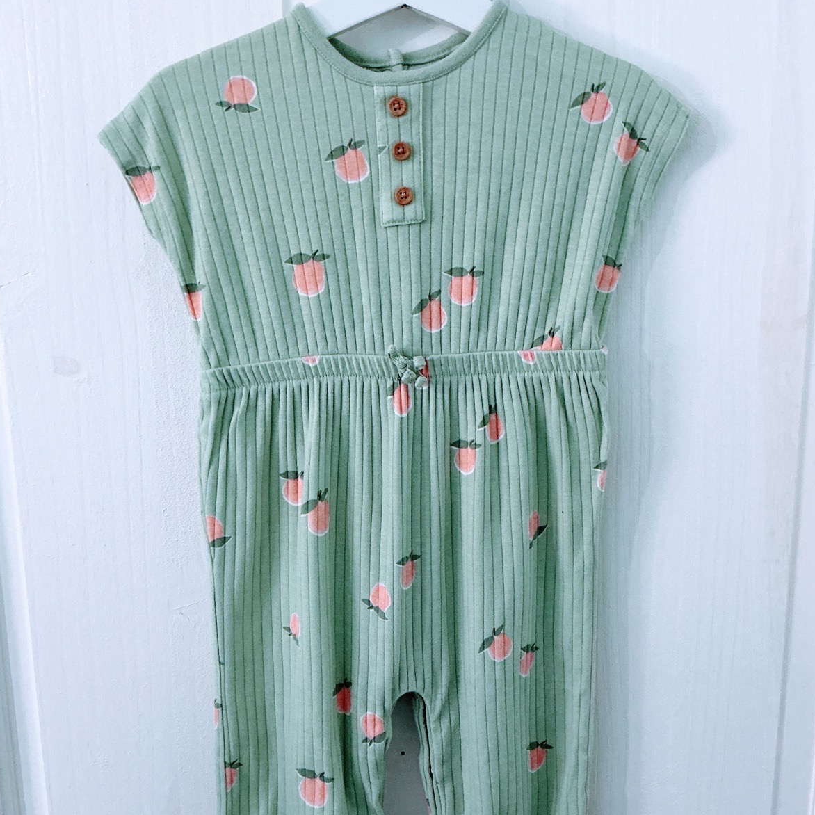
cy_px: 471
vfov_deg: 47.1
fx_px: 932
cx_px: 401
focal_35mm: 35
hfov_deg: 47.2
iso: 125
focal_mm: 3
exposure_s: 1/50
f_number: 1.8
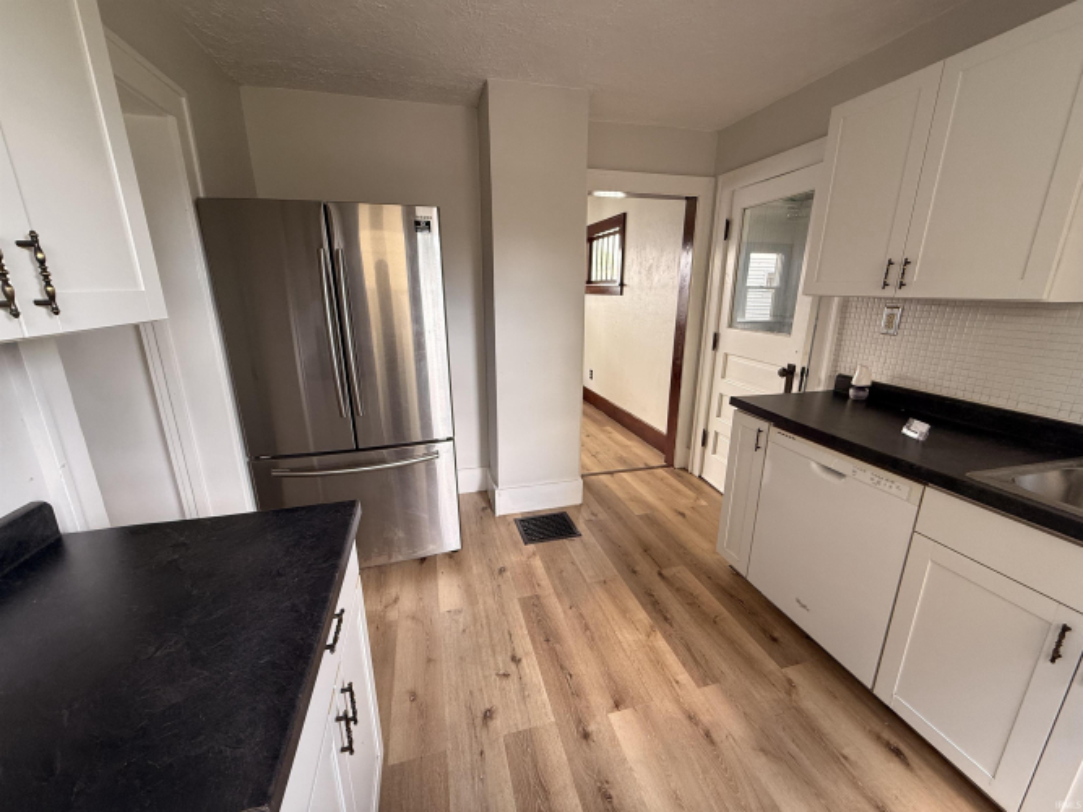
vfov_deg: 85.7
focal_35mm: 14
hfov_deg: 102.1
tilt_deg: -15.0
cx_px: 542
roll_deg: -0.2
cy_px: 406
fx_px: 438
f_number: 2.2
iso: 125
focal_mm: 2.22
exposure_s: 1/99
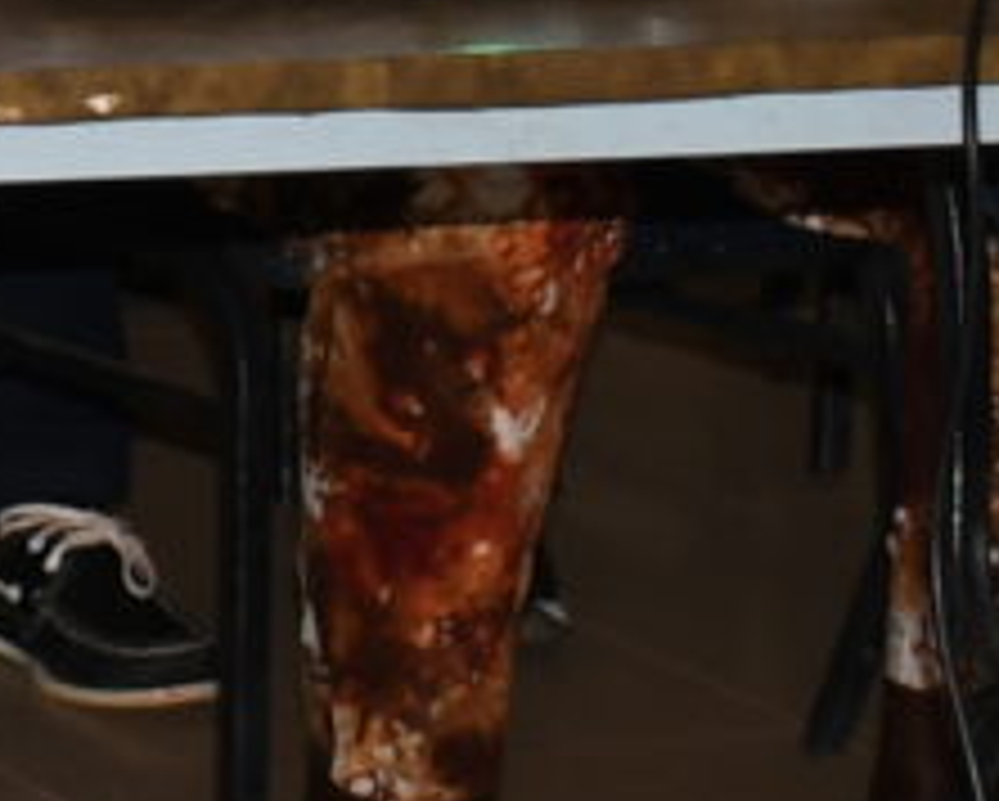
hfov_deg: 5.5
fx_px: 10239
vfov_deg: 4.4
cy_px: -889
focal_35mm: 346
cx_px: -752
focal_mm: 27
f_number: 4
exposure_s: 1/60
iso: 200
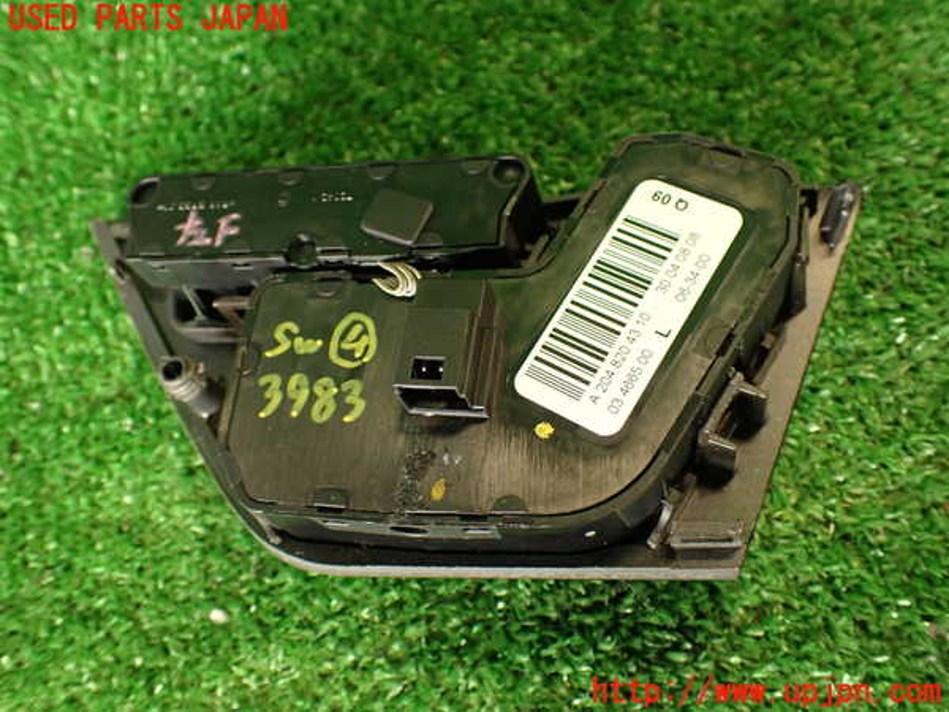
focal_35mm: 32
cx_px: 474
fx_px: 877
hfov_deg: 56.8
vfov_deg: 44.2
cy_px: 356
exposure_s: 1/30
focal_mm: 5.79
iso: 250
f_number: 2.4
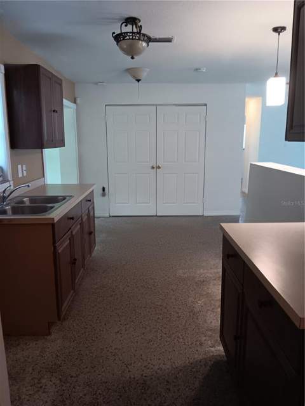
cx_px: 152
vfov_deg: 67.3
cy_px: 203
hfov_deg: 53.1
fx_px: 305
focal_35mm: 26
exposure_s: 1/20.4
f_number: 1.8
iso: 160
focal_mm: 3.98
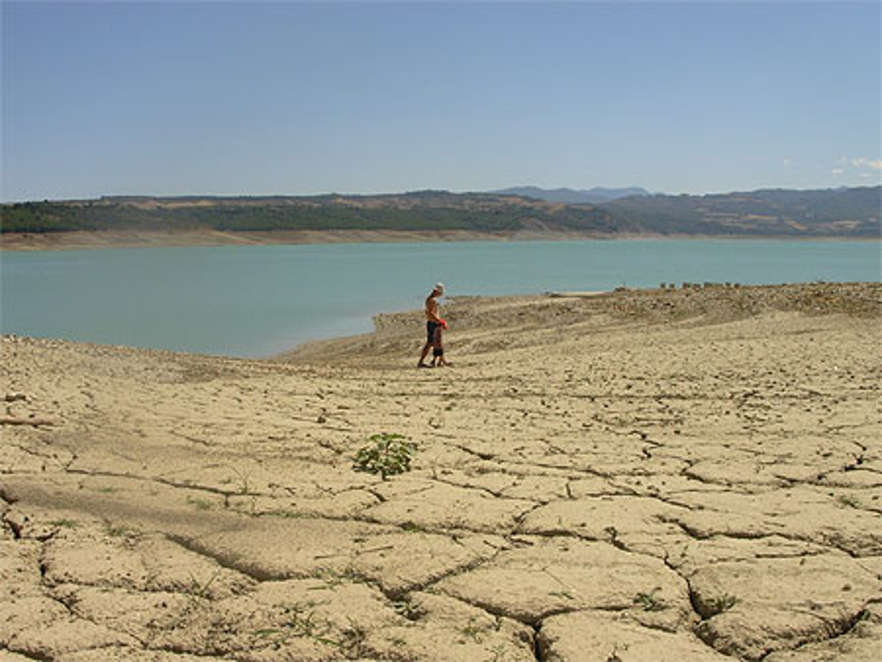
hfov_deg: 49.0
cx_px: 441
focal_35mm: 38
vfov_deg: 37.8
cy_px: 331
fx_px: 969
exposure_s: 1/837
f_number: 4.9
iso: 50
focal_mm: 6.3
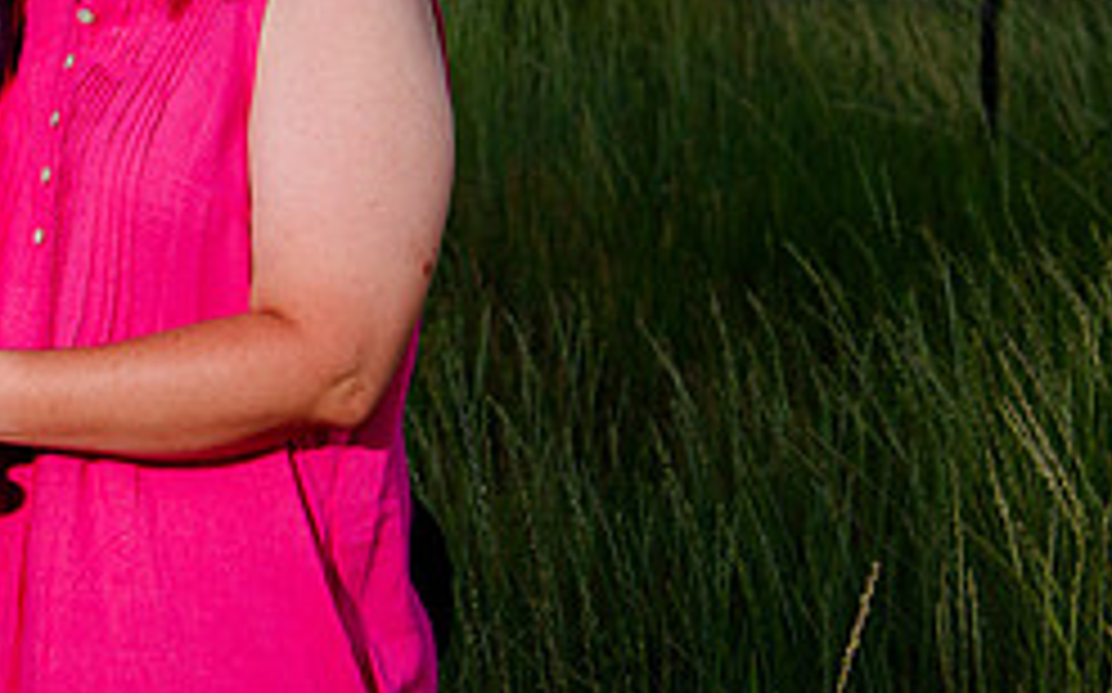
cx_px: -98
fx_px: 4512
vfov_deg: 8.7
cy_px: -111
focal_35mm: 149
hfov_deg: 13.8
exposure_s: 1/320
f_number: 6.3
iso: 160
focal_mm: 52
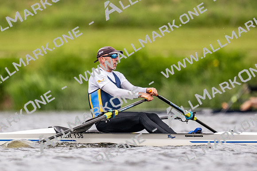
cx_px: 128
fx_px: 6421
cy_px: 86
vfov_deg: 1.5
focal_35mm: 900
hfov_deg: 2.3
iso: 640
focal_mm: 600
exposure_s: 1/2500
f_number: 4
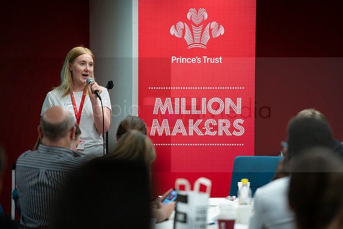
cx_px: 172
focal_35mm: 215
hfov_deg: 9.6
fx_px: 2049
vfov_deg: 6.4
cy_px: 113
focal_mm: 198
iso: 1600
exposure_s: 1/200
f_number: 2.8
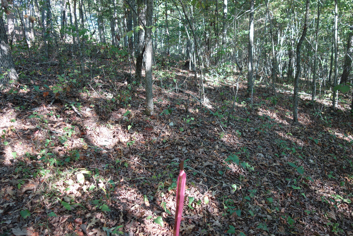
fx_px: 275
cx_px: 176
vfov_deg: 46.4
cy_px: 118
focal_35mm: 28
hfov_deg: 65.5
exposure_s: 1/100
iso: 125
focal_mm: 10.4
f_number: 2.2
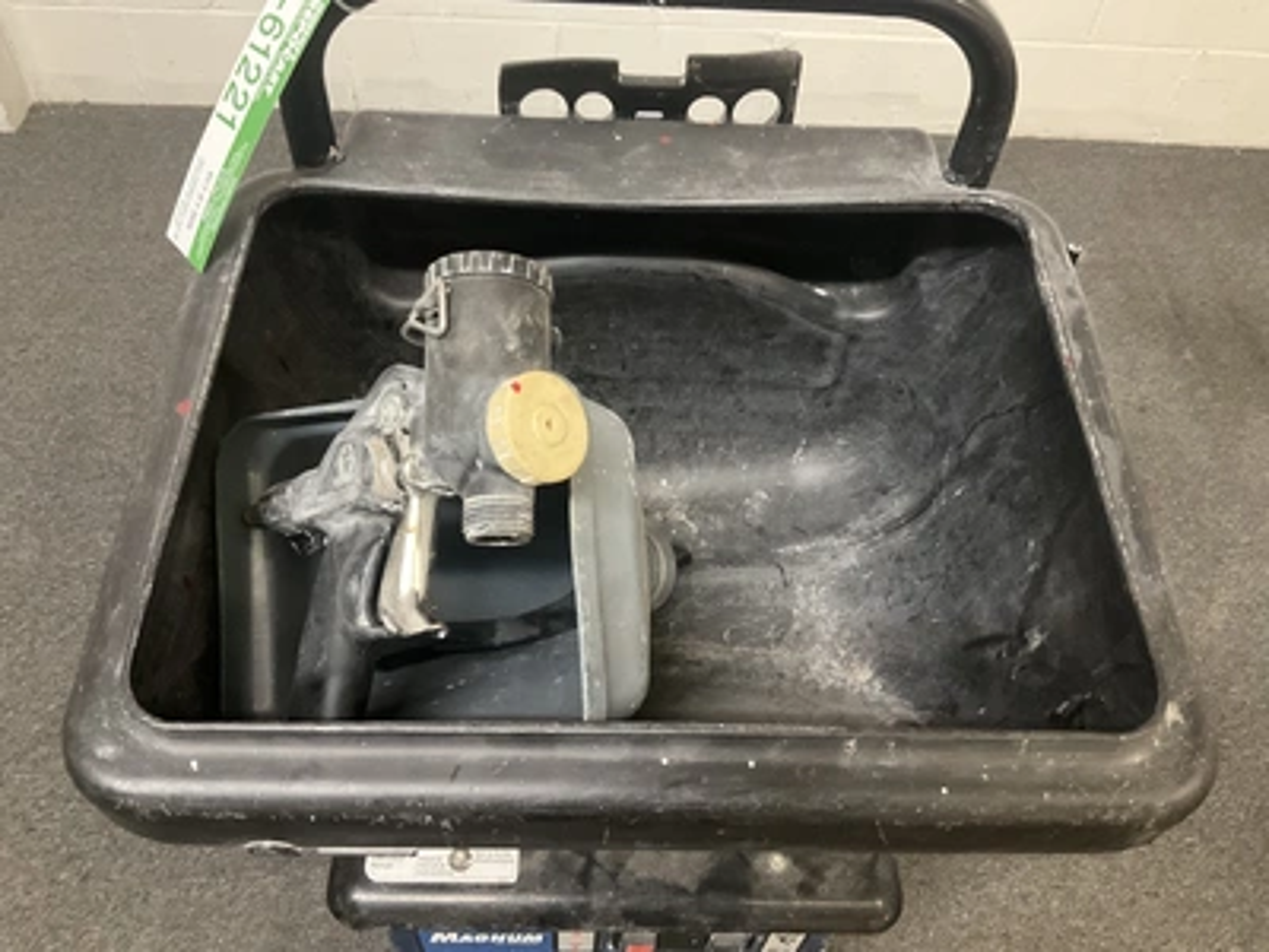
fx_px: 1063
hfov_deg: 61.7
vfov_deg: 48.2
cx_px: 634
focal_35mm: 29
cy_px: 476
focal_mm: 3
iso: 400
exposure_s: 1/30
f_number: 1.8
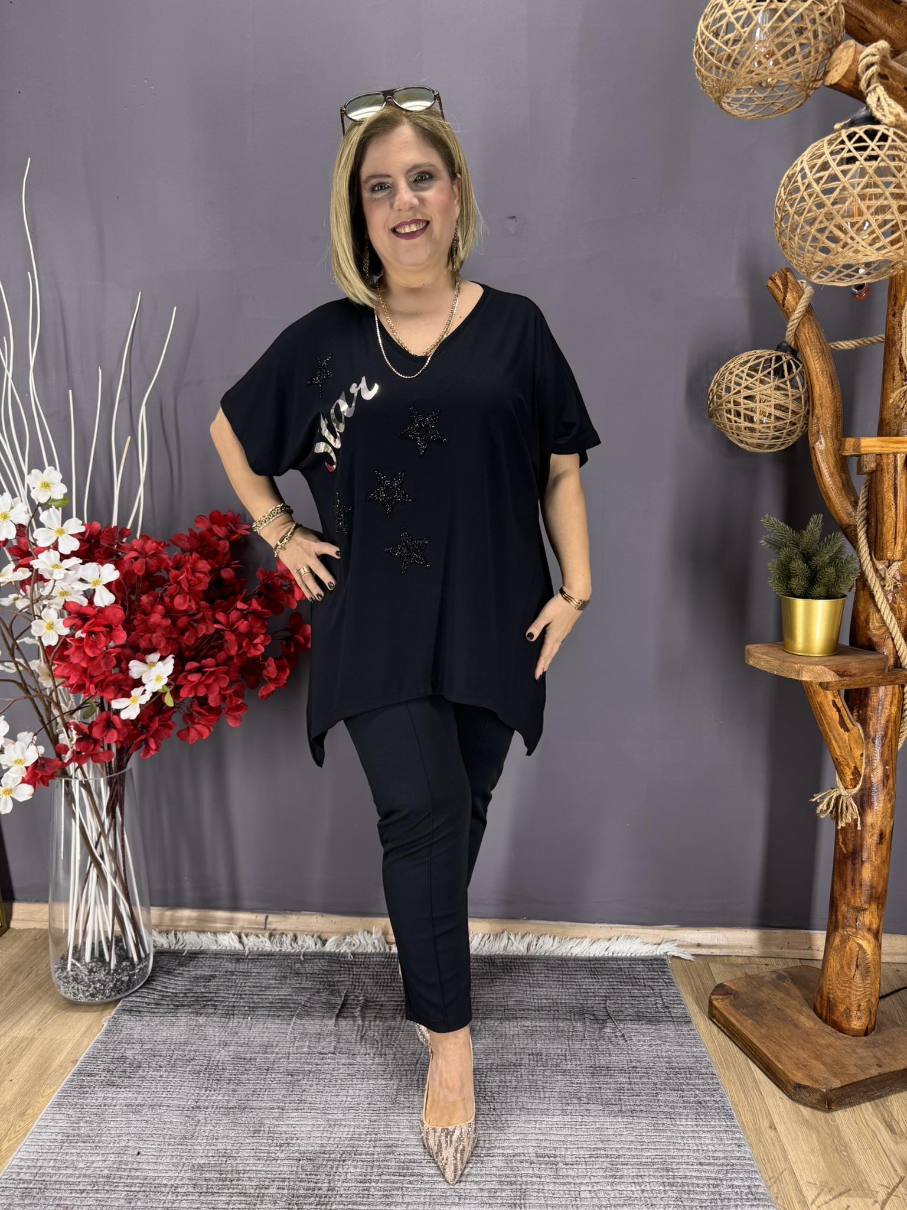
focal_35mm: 24
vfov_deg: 71.6
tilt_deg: -9.2
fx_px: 838
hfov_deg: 56.8
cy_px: 605
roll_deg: -1.2
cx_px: 454
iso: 64
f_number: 1.78
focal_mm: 6.76
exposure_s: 1/121
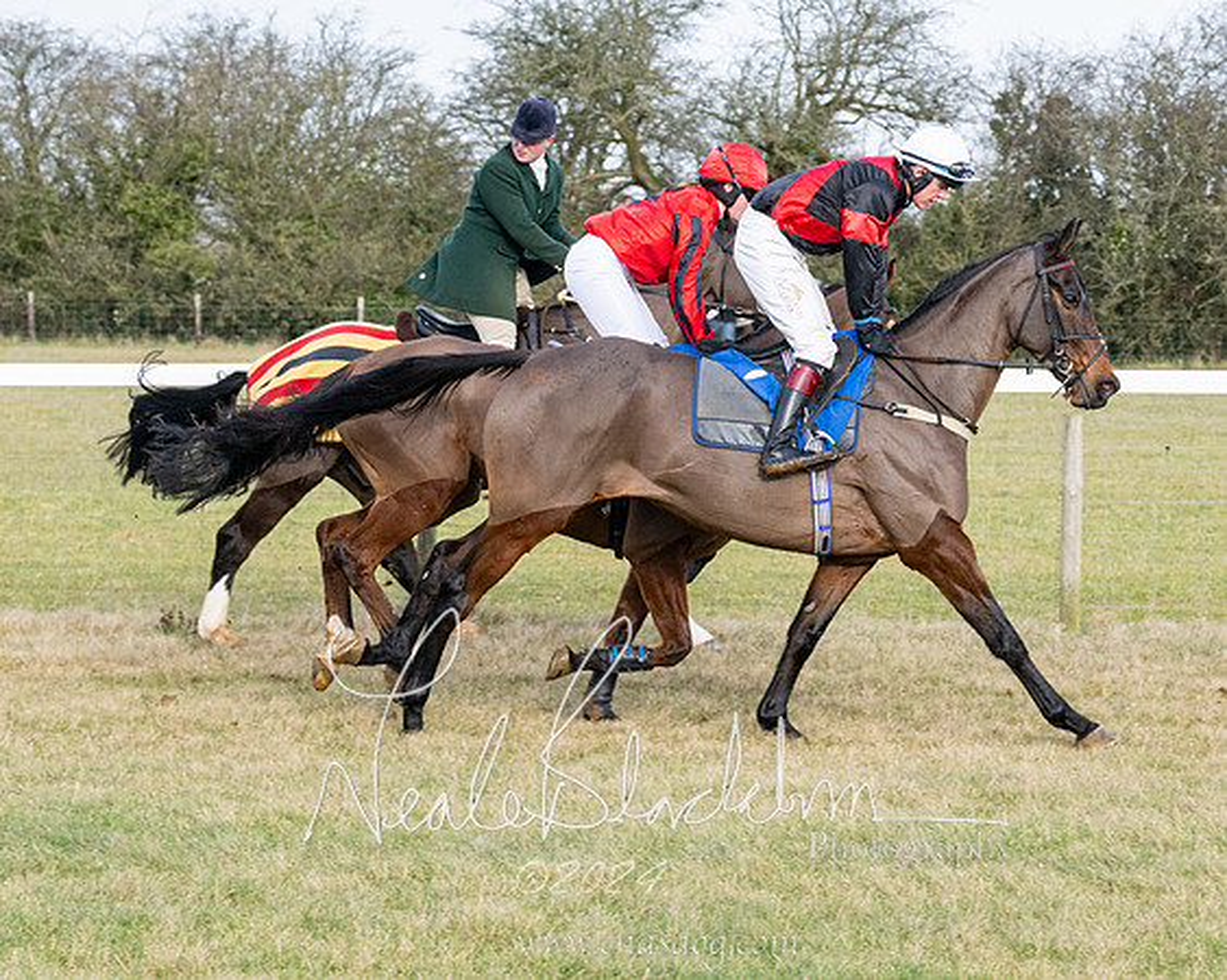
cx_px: 719
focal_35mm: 160
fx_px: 5824
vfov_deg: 9.6
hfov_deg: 12.0
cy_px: 546
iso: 400
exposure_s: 1/1000
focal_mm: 74
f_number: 5
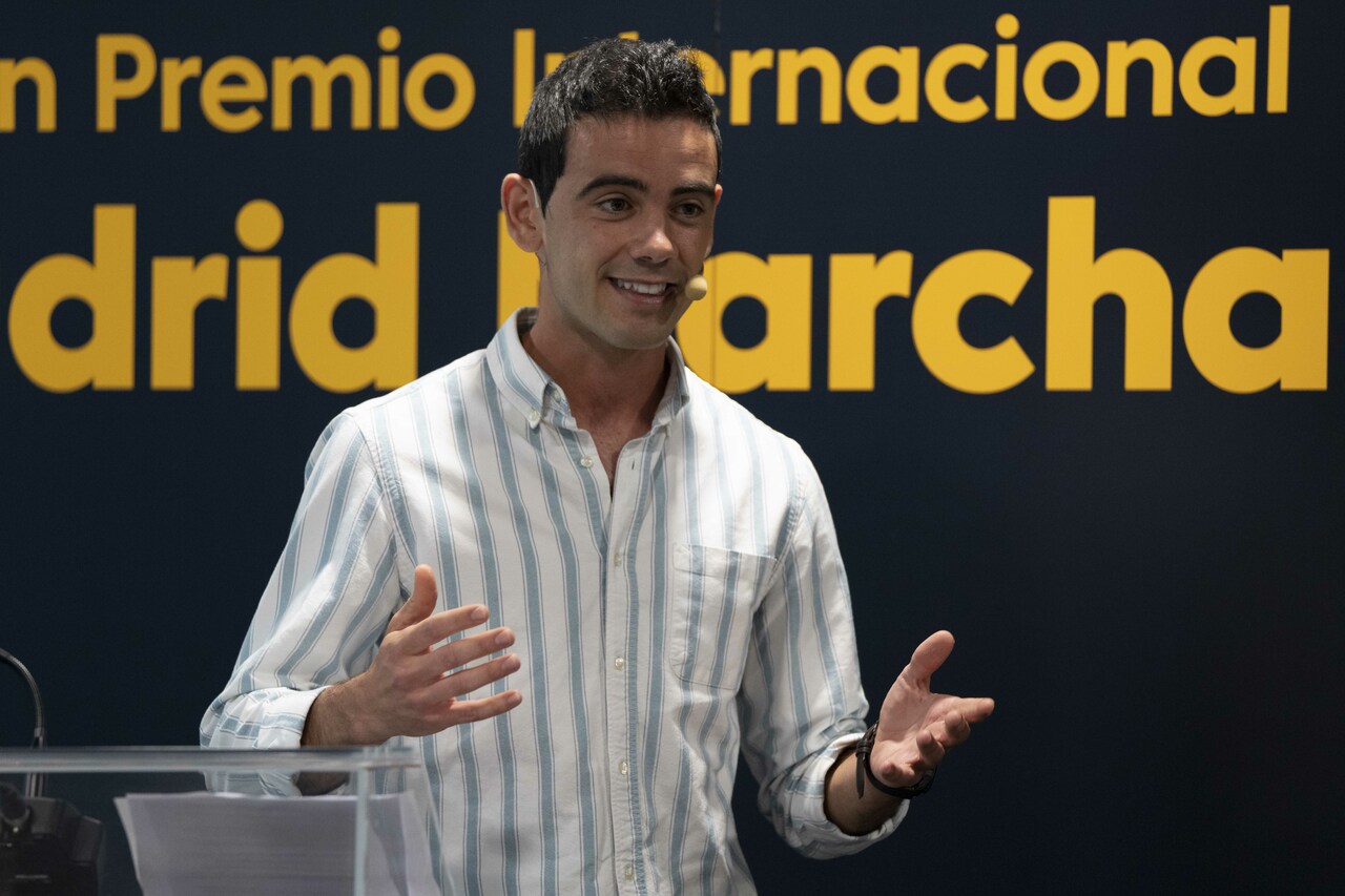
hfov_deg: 11.6
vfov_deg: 7.7
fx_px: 6649
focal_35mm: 178
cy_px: 448
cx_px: 672
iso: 2500
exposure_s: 1/250
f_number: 3.5
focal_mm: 178
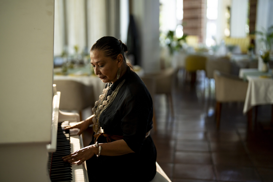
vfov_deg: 27.0
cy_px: 91
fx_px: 379
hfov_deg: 39.6
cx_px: 136
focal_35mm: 50
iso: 100
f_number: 1.2
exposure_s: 1/800
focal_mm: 50
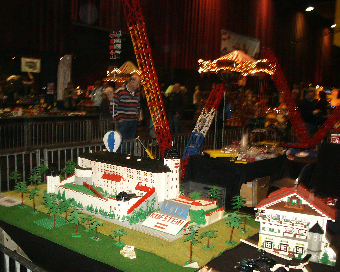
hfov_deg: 49.0
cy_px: 136
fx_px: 372
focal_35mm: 37
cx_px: 156
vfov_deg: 40.1
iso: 200
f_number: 3
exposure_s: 1/45
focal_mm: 7.18
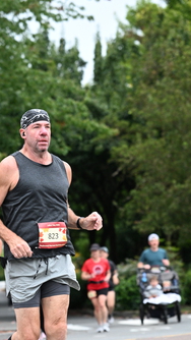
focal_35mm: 207
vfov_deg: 10.4
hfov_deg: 5.9
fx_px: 1863
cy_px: 196
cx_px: 28
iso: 1600
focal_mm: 120
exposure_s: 1/640
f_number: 4
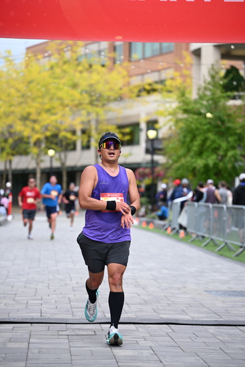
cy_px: 184
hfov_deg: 13.3
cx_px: 122
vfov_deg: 19.8
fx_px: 1051
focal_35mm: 103
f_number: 2.8
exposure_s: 1/2000
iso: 640
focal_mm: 103
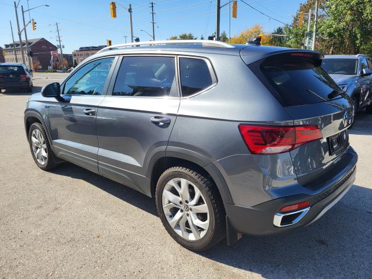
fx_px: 279
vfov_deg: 53.1
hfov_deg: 67.3
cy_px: 140
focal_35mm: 26
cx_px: 186
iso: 40
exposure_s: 1/1879
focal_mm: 5.4
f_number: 1.8
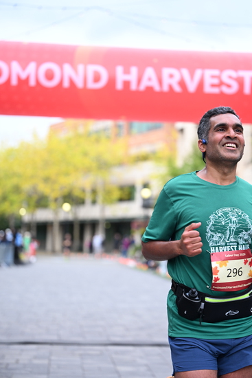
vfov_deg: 24.8
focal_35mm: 82
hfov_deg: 16.7
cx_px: 126
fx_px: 860
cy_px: 189
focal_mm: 82
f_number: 2.8
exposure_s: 1/1600
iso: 1000
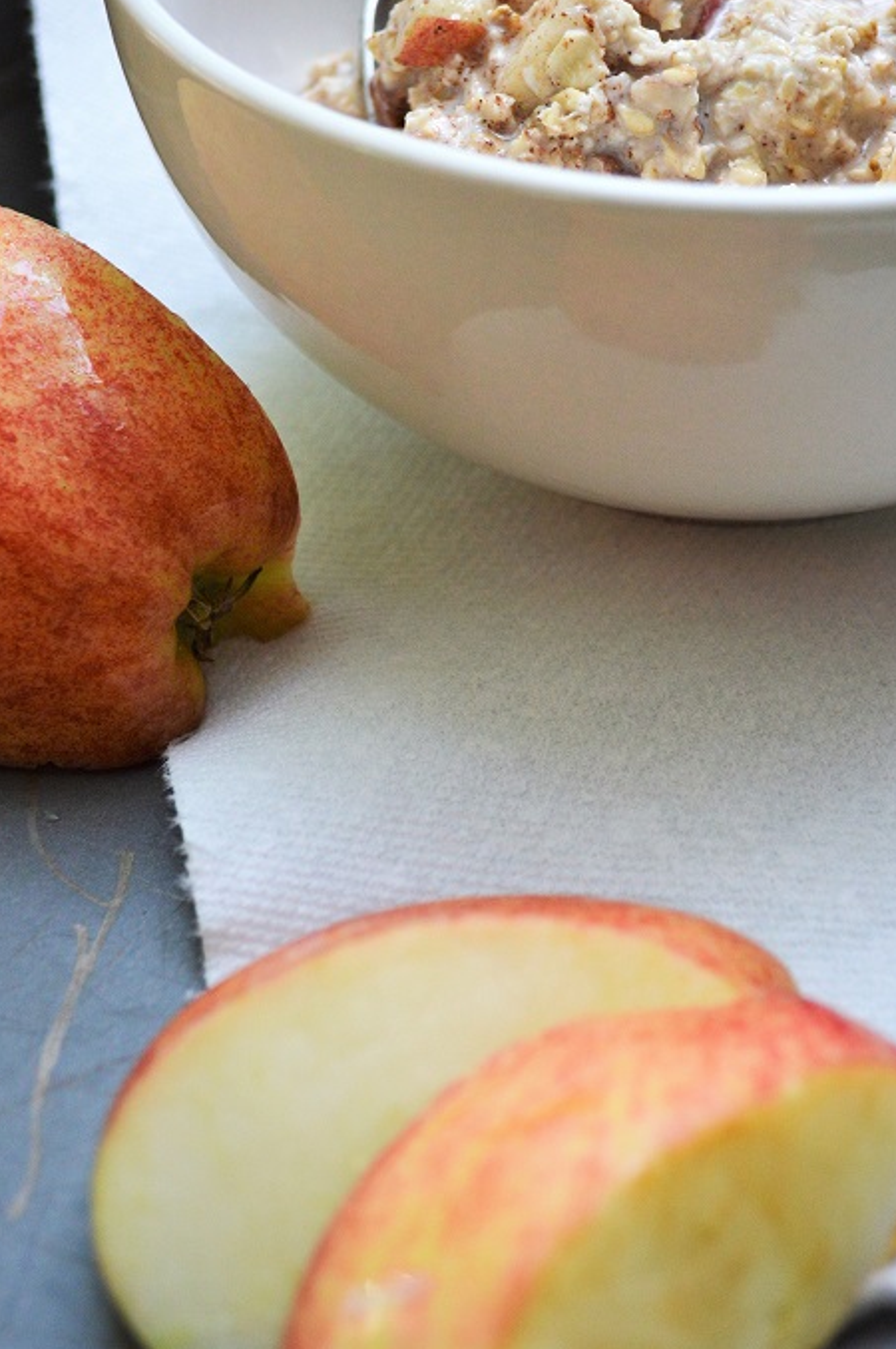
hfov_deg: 21.2
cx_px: 548
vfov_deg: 31.3
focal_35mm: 64
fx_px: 2394
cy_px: 530
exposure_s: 1/500
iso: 640
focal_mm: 32
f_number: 4.8
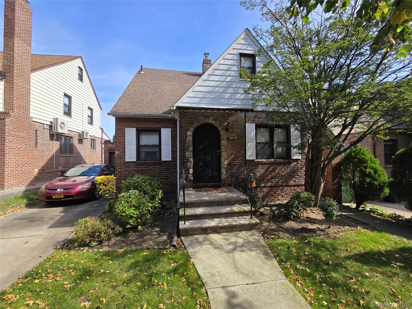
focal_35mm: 13
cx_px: 206
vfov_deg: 89.9
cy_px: 154
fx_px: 155
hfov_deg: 106.2
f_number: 2.2
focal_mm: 2.2
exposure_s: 1/1265
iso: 50
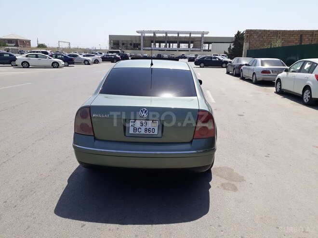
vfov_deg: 51.4
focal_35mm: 27
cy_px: 119
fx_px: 248
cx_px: 159
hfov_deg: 65.3
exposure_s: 1/1553
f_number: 1.9
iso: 40
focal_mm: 3.6
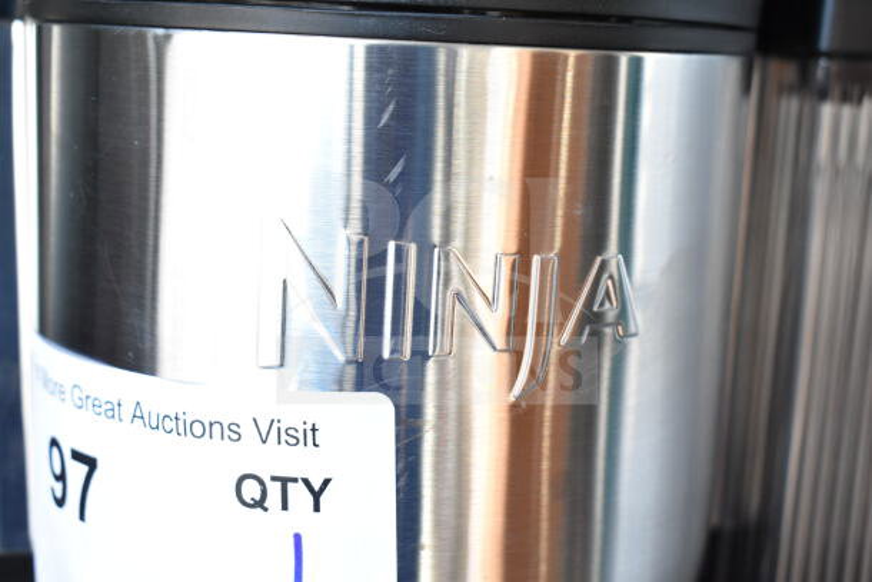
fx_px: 1308
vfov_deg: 25.1
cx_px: 436
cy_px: 291
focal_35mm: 54
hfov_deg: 36.9
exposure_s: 1/125
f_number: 5.6
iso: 1600
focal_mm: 36
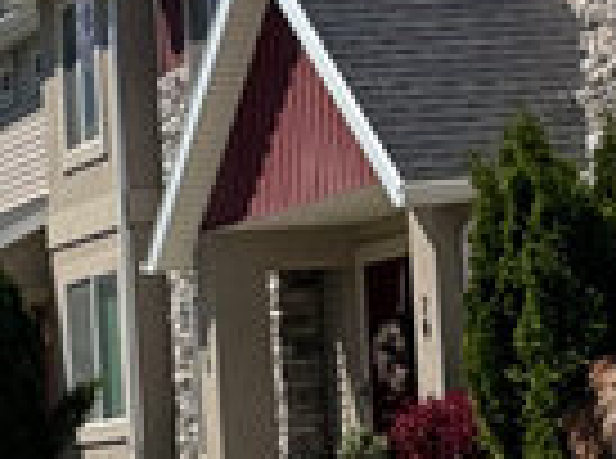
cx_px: -1259
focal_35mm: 180
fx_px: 3195
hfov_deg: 8.9
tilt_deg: +0.7
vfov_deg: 8.2
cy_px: 472
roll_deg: +2.4
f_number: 1.78
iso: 80
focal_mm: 6.76
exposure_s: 1/5348
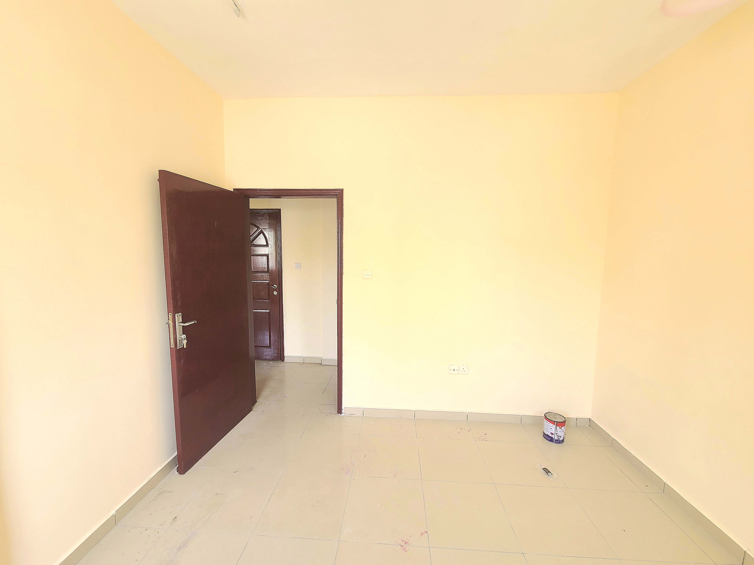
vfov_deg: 89.9
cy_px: 282
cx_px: 377
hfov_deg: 106.2
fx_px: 283
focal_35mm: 13
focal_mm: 2.2
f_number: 2.2
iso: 80
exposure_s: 1/60.2
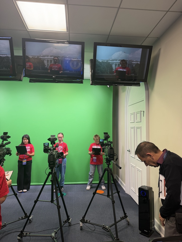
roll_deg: -0.7
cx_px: 91
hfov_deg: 56.8
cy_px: 121
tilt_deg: +4.1
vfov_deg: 71.6
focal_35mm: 24
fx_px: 168
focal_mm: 6.76
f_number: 1.78
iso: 125
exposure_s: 1/60
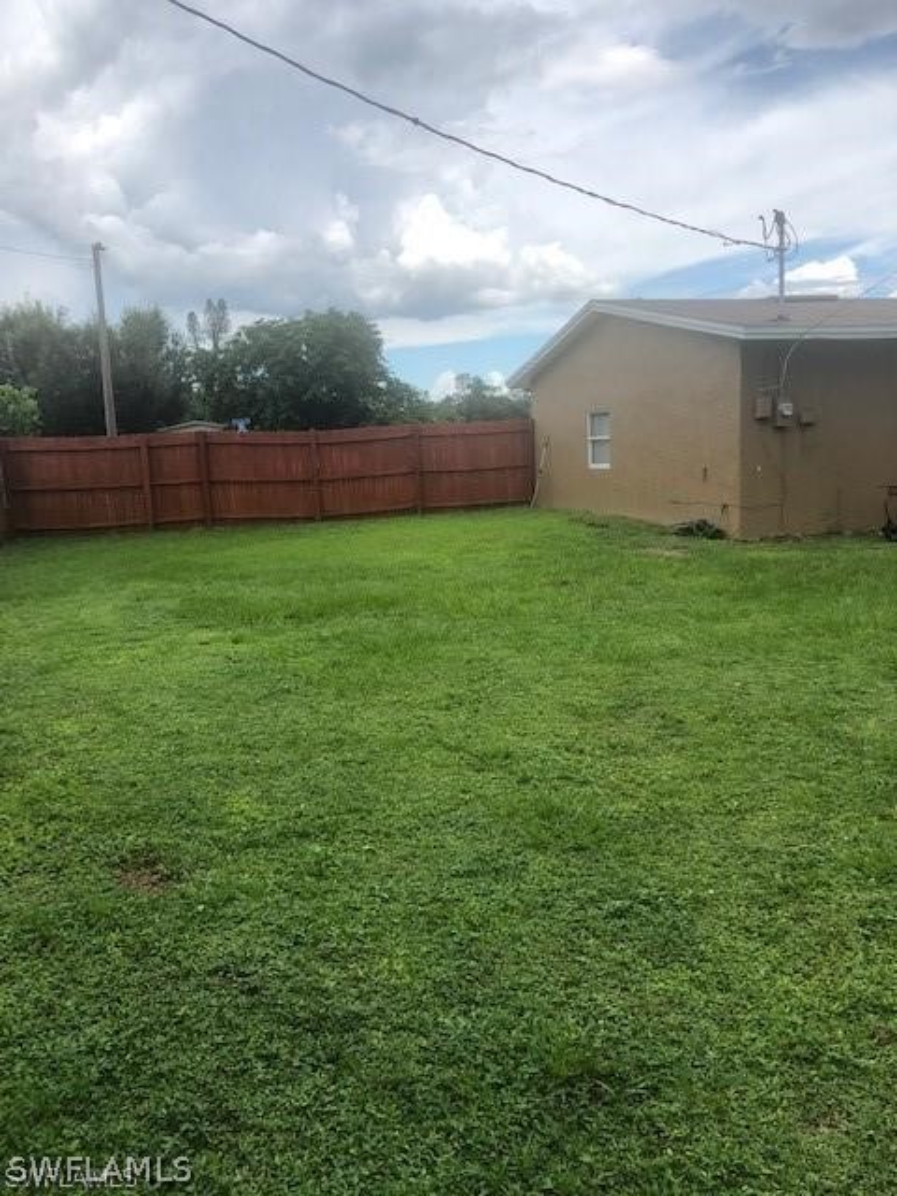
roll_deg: +1.9
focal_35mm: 28
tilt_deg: -3.7
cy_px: 598
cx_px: 448
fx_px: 967
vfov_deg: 63.4
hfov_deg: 49.7
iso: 20
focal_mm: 4
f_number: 1.8
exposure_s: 1/1130
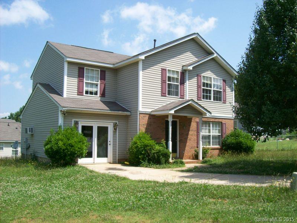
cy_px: 112
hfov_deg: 51.4
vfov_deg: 39.7
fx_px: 309
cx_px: 148
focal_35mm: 36
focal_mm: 6
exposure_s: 1/417
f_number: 4.8
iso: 80
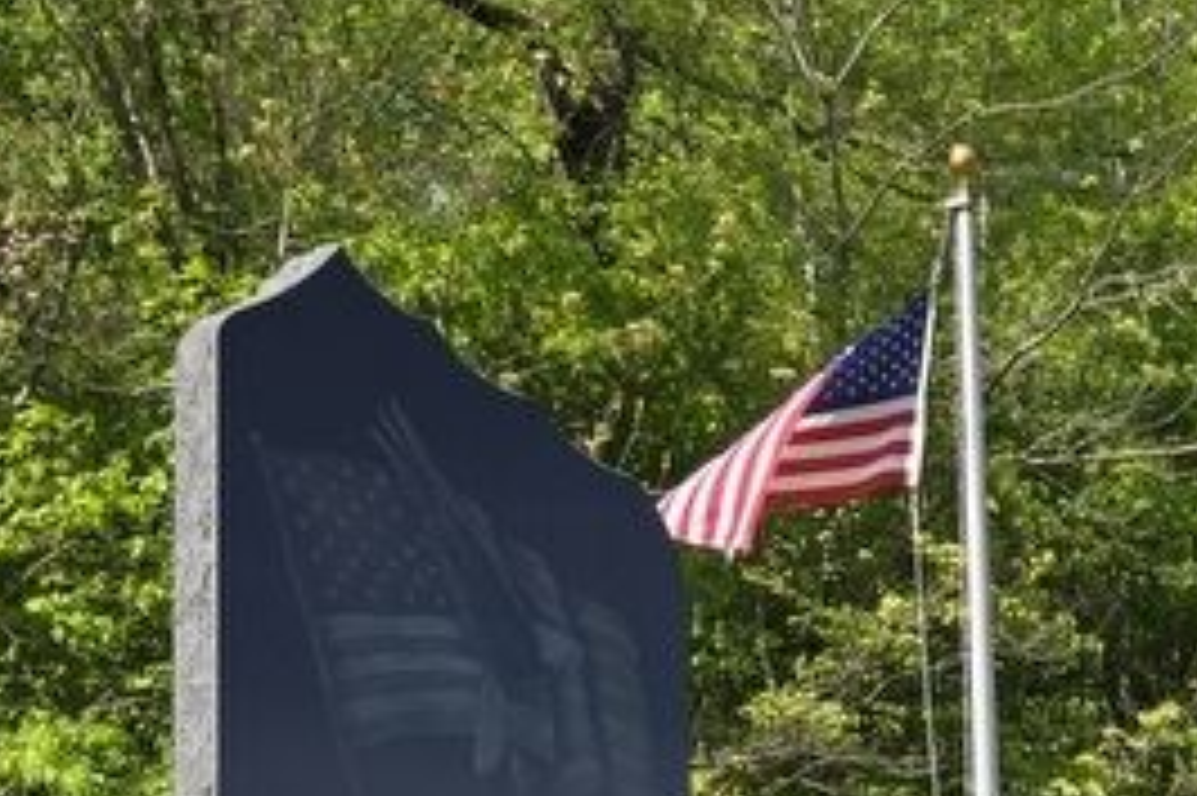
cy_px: 1160
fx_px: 2392
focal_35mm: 72
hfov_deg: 26.4
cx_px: 1238
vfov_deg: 17.2
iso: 25
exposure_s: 1/1070
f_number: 1.8
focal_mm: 5.4
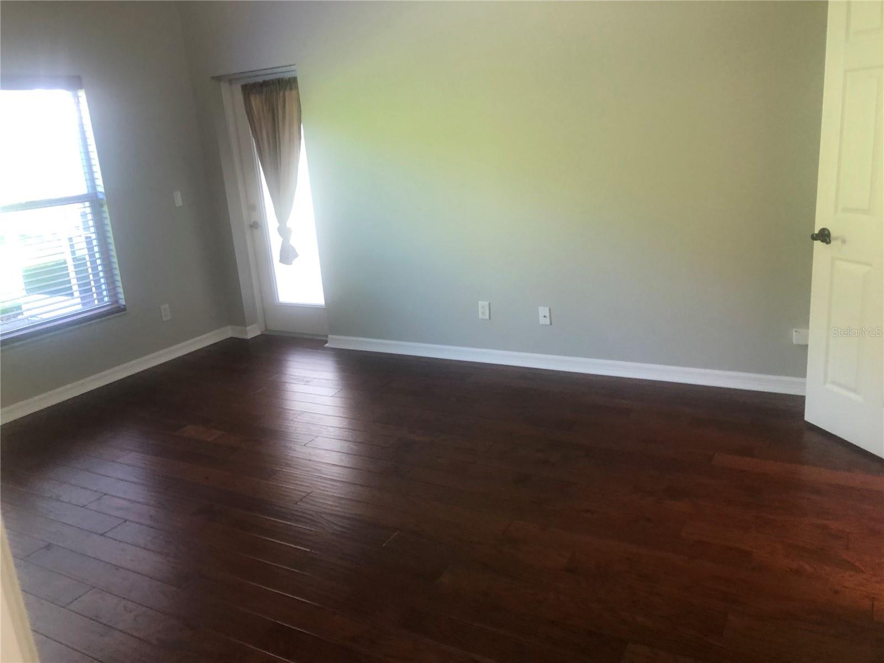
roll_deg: +4.9
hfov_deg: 63.4
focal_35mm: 28
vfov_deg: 49.7
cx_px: 442
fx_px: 715
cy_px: 332
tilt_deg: -13.4
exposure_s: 1/15
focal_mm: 3.99
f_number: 1.8
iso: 40
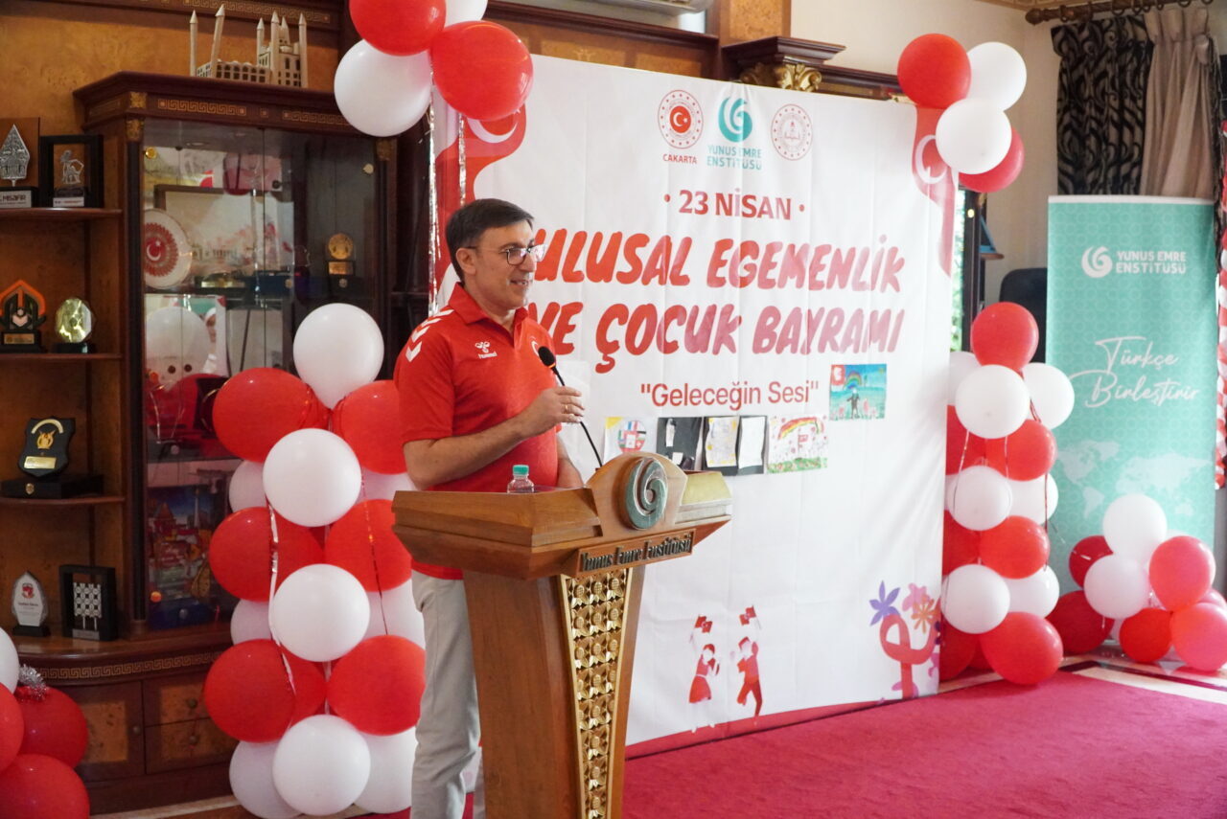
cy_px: 410
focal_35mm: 39
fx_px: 1330
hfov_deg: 49.5
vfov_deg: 34.3
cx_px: 614
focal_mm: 26
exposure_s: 1/200
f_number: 4
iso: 8000
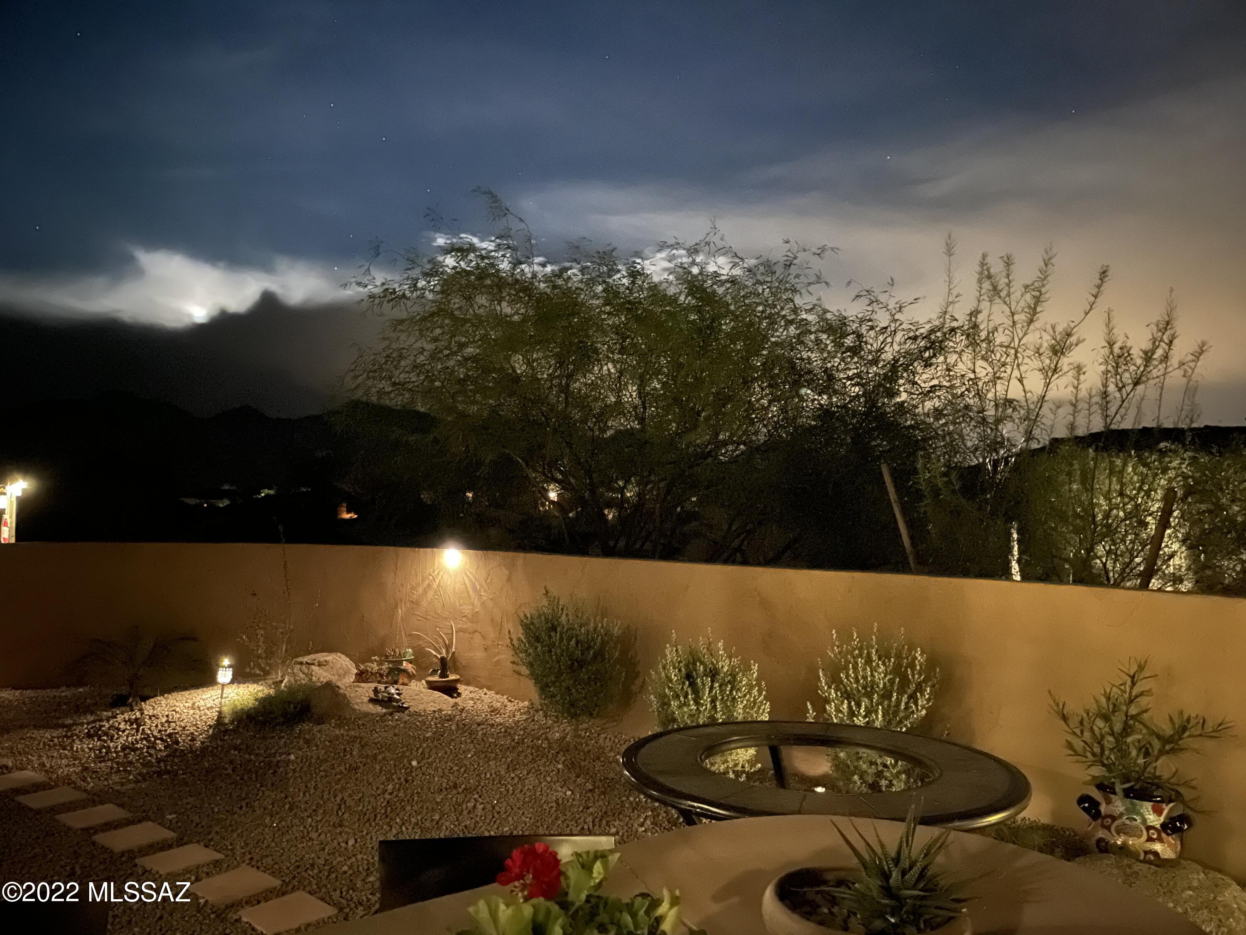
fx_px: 936
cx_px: 623
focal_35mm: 26
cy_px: 468
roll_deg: -0.5
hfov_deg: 67.3
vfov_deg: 53.1
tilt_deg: +1.5
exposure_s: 1/4
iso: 4000
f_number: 1.6
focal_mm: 4.2
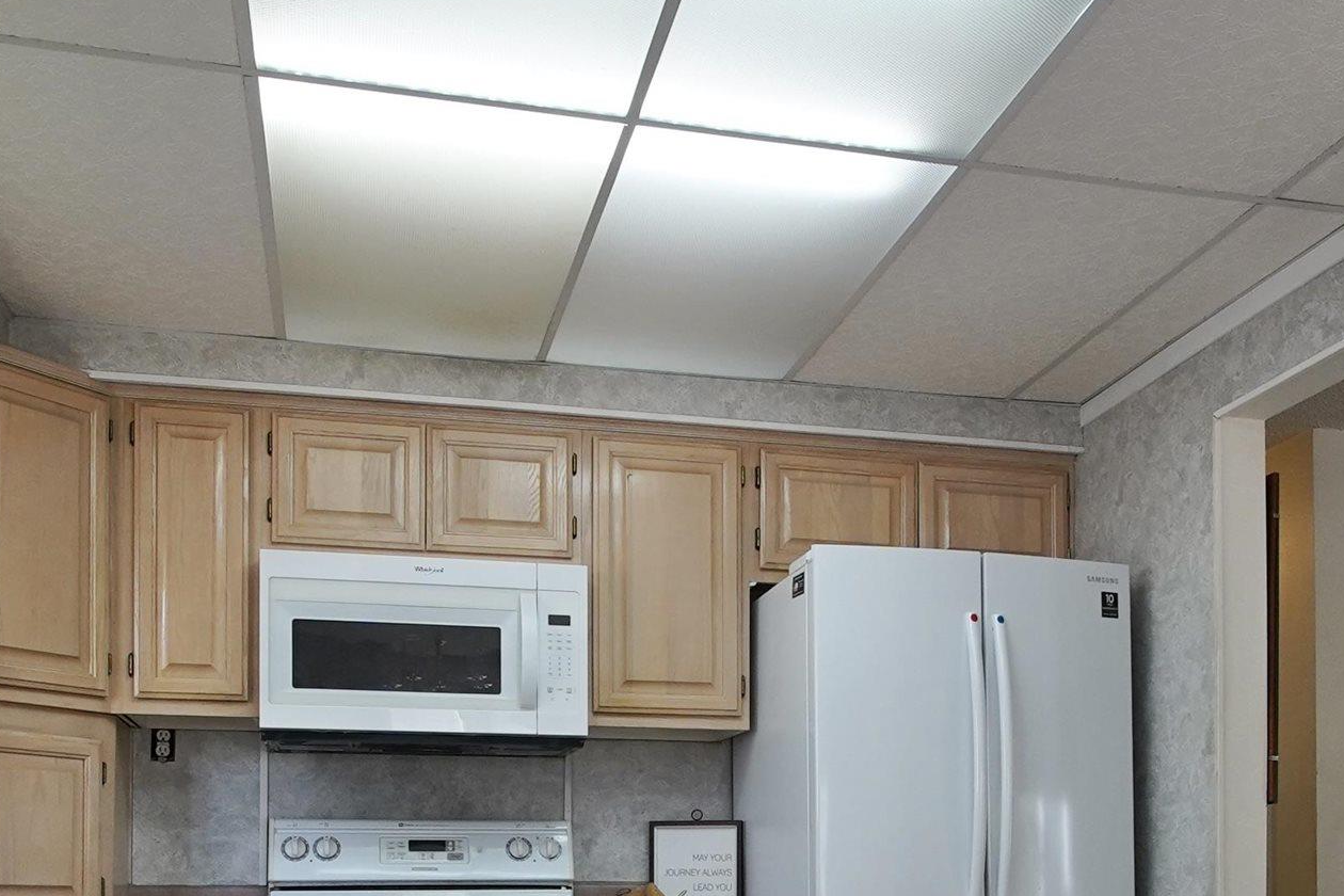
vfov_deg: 31.8
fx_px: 1456
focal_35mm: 39
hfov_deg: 49.4
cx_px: 761
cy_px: 880
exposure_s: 1/160
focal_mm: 11
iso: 800
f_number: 4
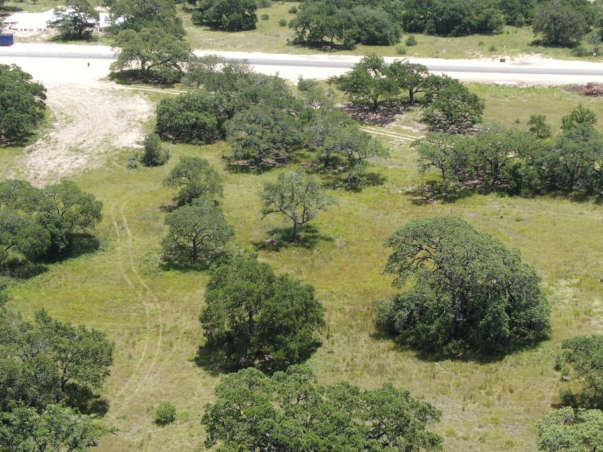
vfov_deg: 19.4
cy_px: 174
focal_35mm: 76
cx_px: 388
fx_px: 1324
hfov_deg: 25.6
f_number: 3.8
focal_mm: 8.6
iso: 110
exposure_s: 1/400
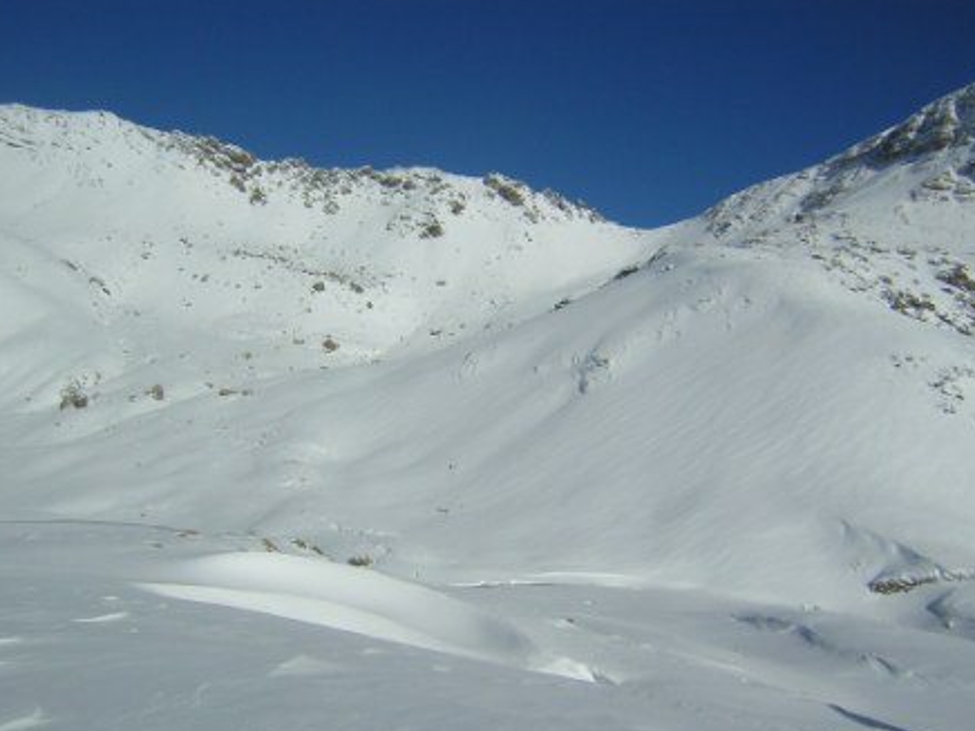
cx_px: 481
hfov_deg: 50.1
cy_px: 367
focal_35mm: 37
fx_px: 1042
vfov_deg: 38.7
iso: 100
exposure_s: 1/1426
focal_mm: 4.7
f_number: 5.2
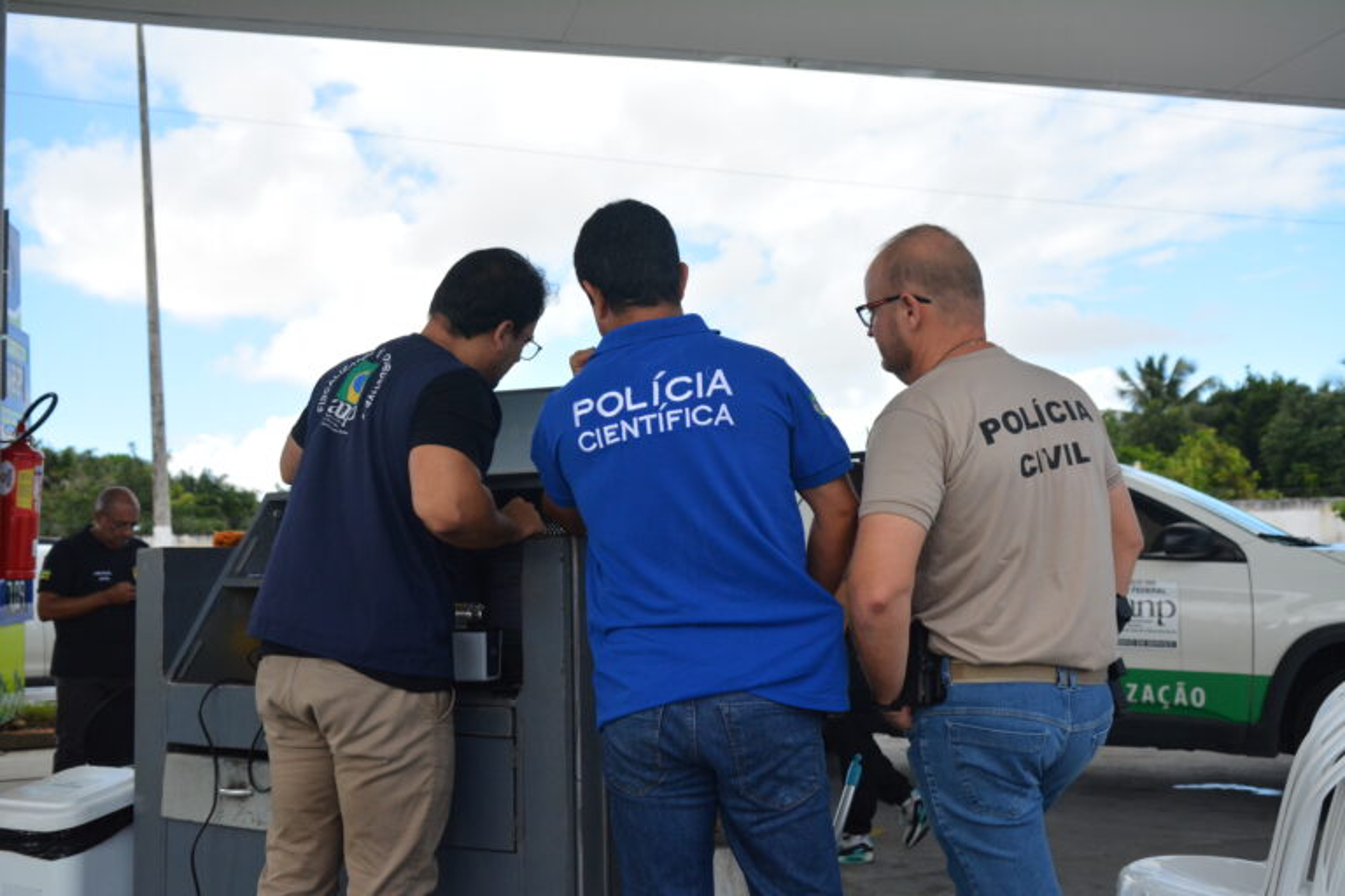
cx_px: 672
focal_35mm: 57
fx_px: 2129
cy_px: 448
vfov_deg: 23.8
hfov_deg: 35.1
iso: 1000
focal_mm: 38
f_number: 4
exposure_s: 1/4000
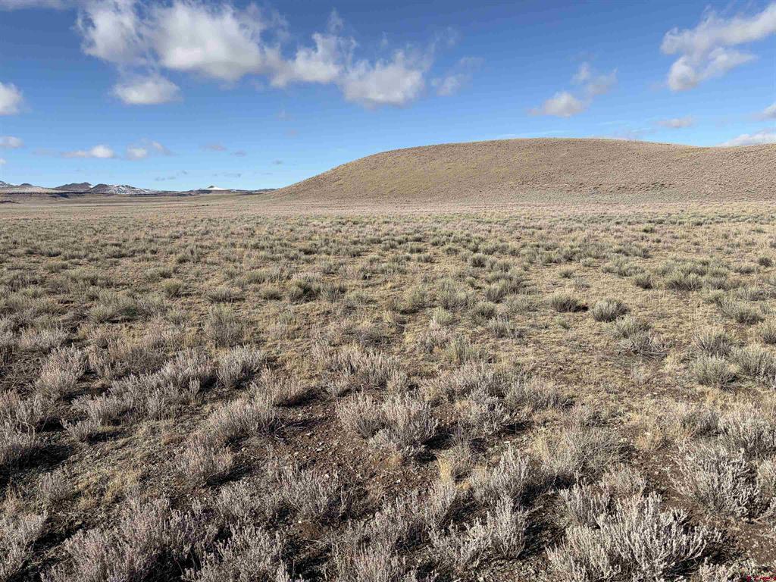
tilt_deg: -8.8
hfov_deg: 67.3
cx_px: 388
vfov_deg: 53.1
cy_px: 291
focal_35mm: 26
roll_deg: +2.7
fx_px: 583
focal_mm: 5.96
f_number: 1.6
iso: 64
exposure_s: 1/7813
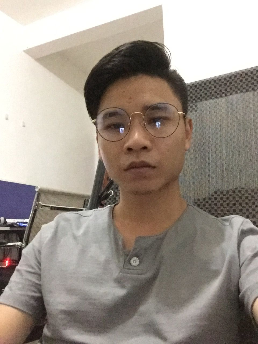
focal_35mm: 31
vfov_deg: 58.4
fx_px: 308
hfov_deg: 45.4
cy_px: 172
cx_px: 129
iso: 1250
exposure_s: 1/17
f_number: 2.2
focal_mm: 2.65
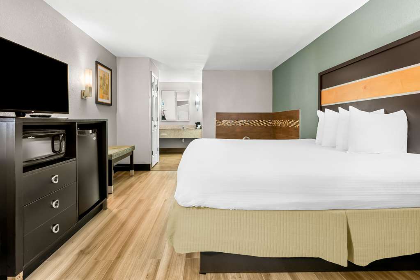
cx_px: 210
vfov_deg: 81.2
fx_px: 163
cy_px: 140
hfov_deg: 104.3
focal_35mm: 14
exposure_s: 1.6
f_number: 8
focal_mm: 14
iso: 320
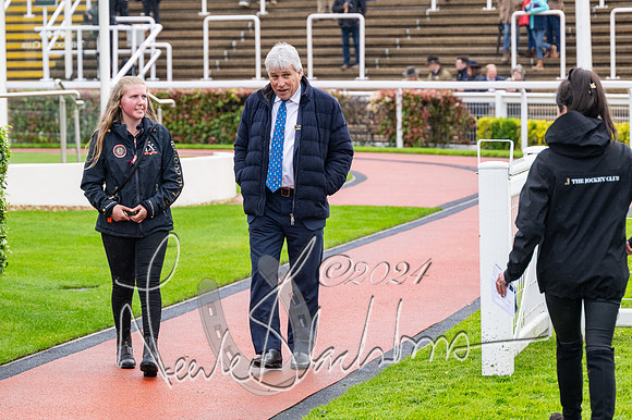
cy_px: 210
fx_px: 2579
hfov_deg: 14.0
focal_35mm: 147
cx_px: 316
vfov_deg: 9.3
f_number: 4
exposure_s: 1/1600
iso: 800
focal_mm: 98
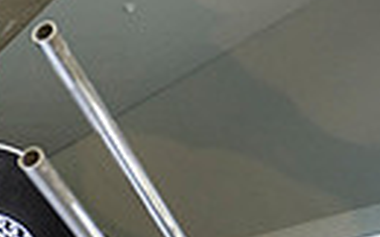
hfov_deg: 15.8
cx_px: -339
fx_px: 1128
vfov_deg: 11.2
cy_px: 411
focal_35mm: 109
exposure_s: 1/800
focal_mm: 24
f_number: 4
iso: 1600
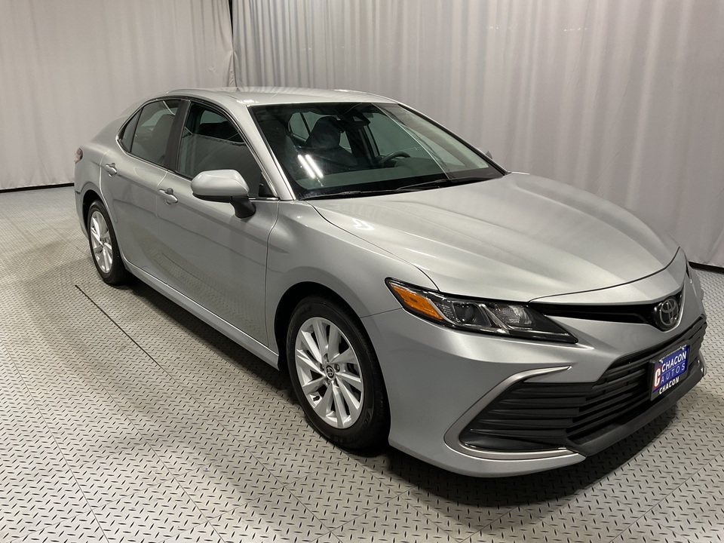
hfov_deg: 61.7
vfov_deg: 48.2
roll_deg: +0.9
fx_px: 607
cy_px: 272
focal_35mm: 29
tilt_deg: -15.4
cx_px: 362
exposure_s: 1/50
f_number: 1.8
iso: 40
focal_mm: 3
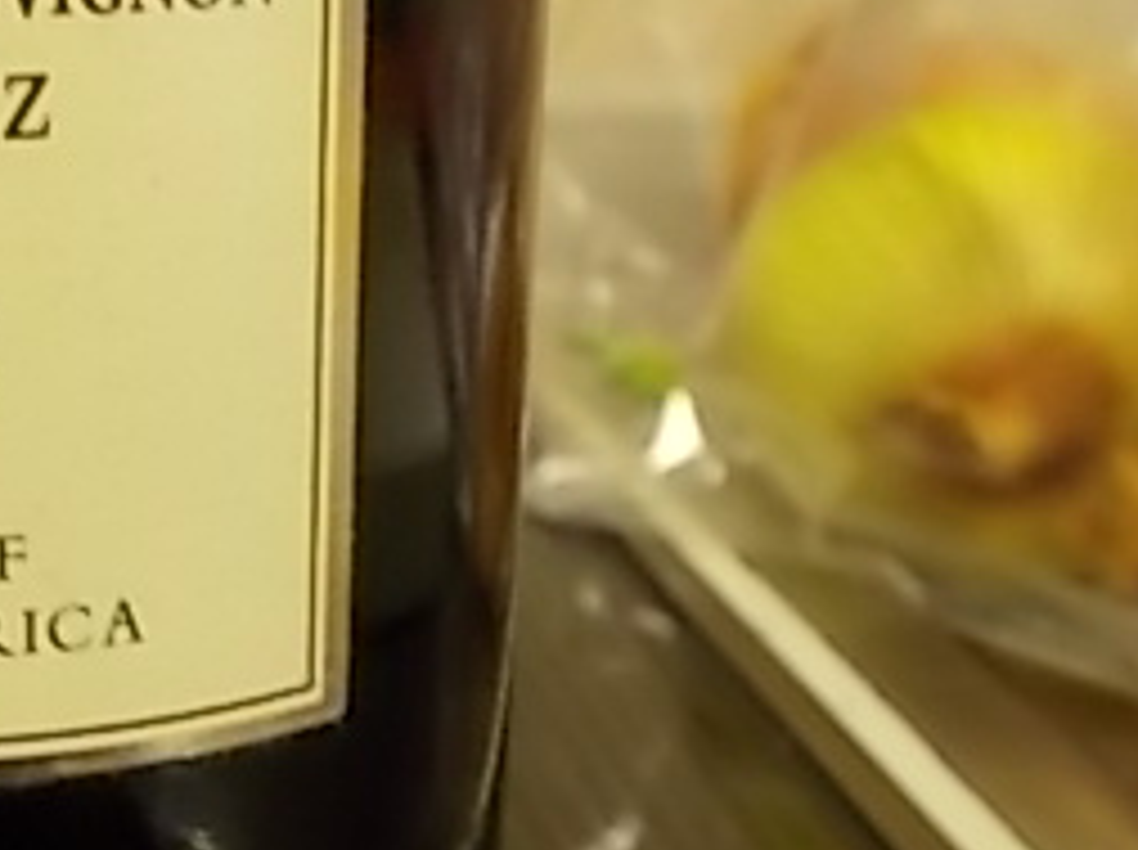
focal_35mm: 76
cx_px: -139
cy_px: 346
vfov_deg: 19.3
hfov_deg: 23.9
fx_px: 2495
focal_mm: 5.3
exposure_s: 1/5
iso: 200
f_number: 3.4
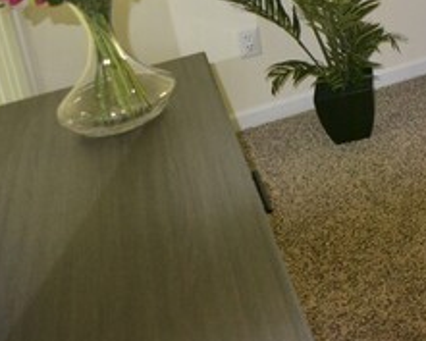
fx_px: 663
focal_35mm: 53
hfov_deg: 24.1
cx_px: 700
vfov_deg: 25.3
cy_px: -89
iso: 1100
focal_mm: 11
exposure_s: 1/60
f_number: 2.8
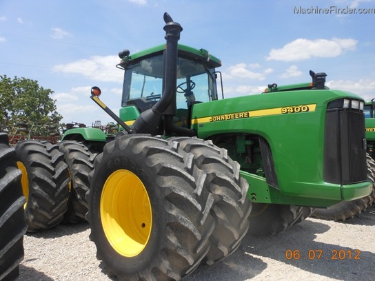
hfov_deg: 63.4
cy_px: 140
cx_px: 188
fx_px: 303
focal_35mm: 28
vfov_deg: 49.7
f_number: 3.7
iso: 80
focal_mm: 5
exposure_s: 1/800
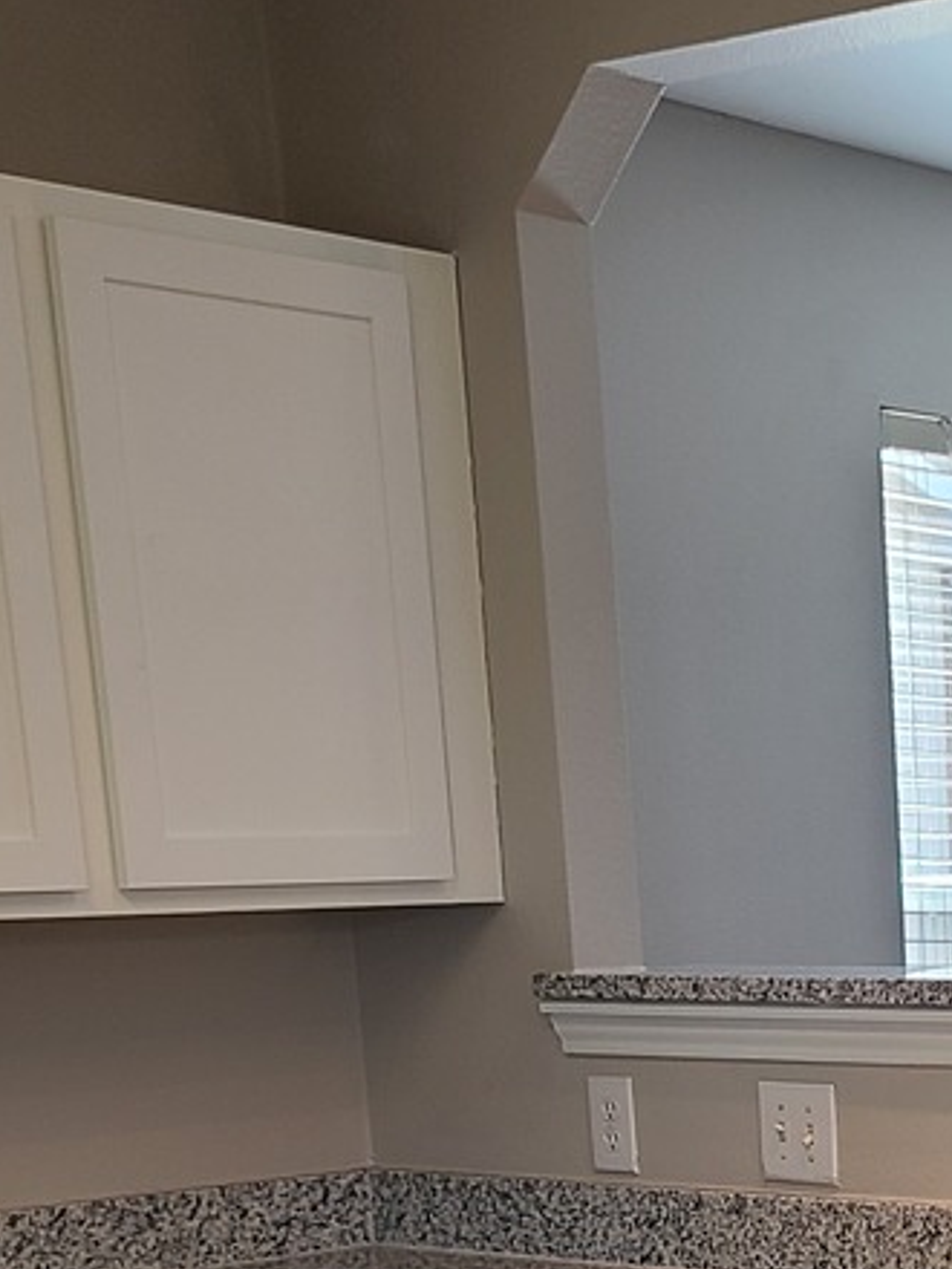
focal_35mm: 85
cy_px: 1635
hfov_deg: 16.7
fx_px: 3117
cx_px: 1093
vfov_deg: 21.0
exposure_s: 1/120
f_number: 1.8
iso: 50
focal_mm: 5.4
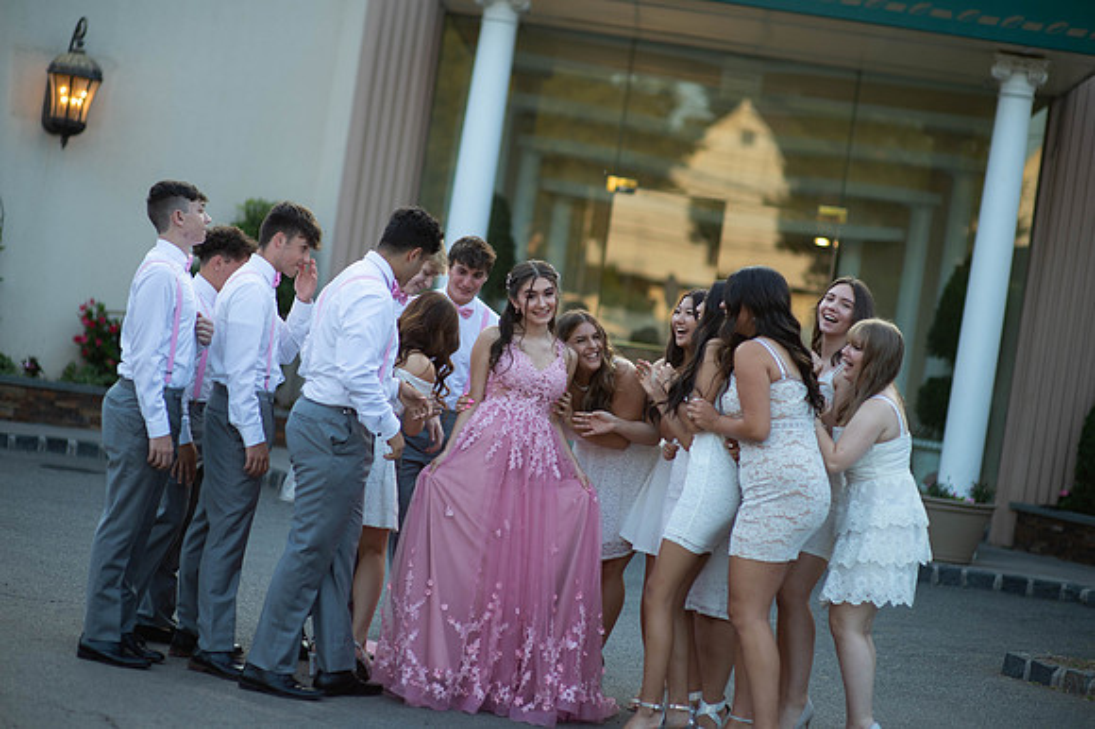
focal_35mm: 85
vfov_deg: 16.1
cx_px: 548
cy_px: 364
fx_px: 2584
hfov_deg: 23.9
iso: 250
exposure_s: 1/1000
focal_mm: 85
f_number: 2
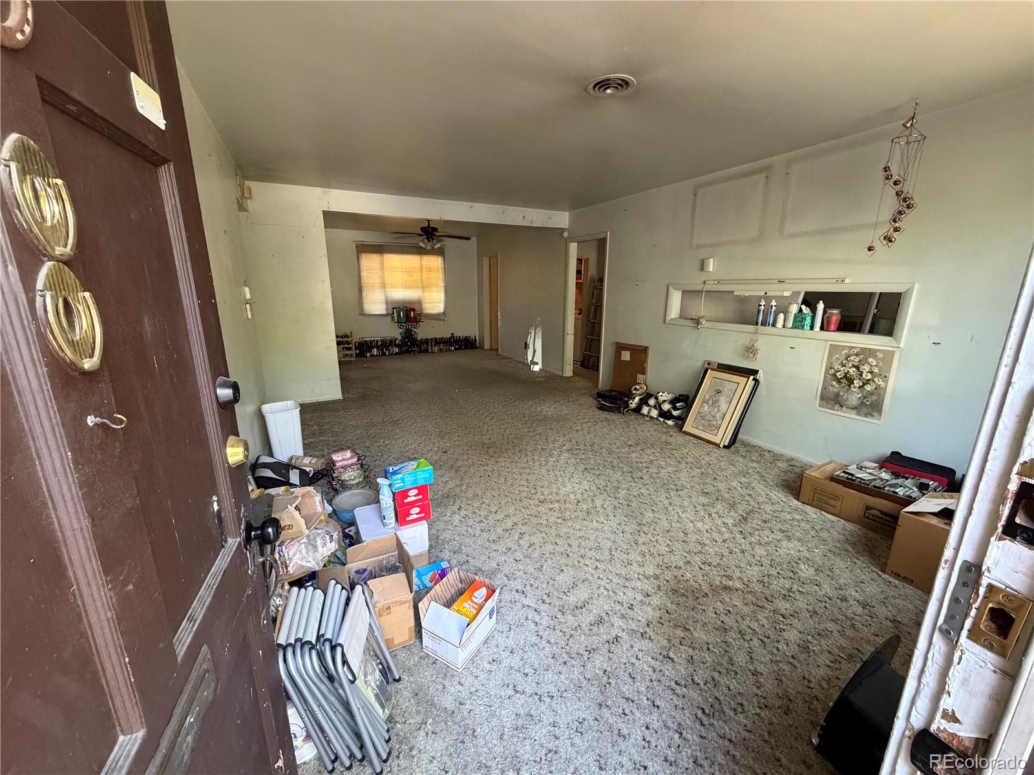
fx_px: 418
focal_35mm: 14
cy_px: 388
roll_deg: +0.1
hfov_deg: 102.1
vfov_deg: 85.7
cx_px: 517
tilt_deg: -13.5
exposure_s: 1/60
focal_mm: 2.22
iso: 500
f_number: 2.2
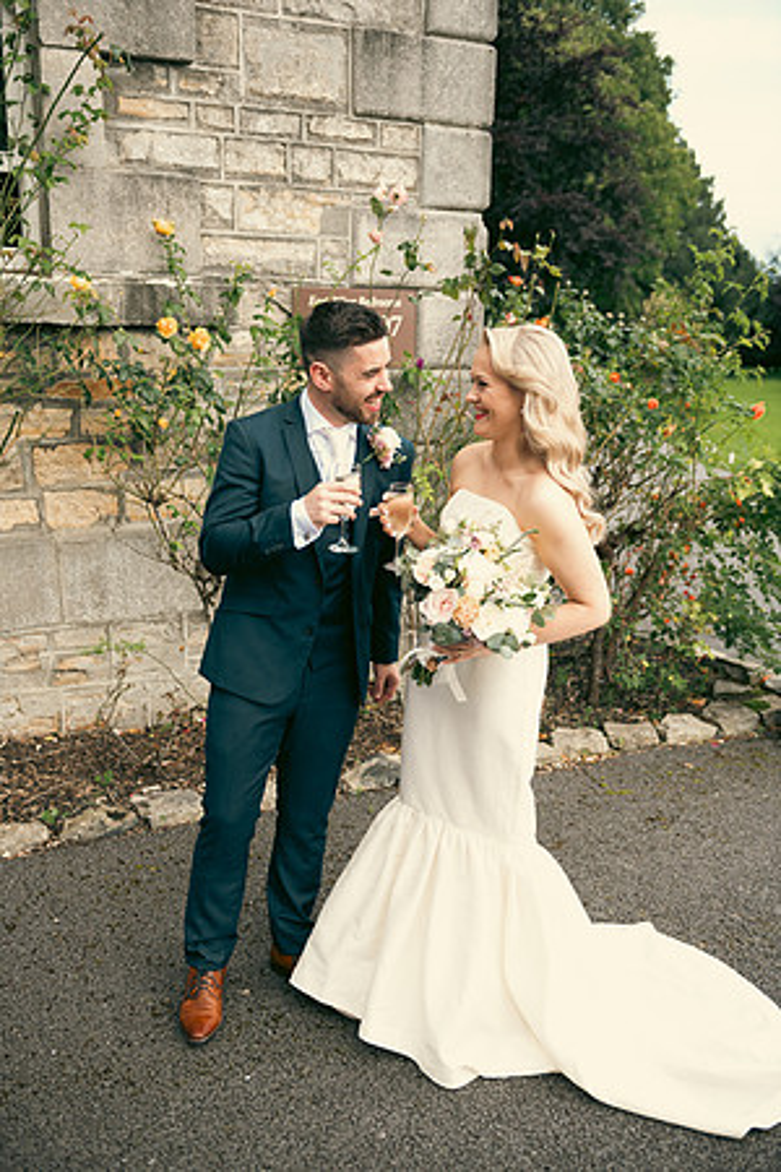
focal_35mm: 34
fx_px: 1106
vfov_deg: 55.8
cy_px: 586
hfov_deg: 38.9
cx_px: 390
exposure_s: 1/200
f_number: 3.5
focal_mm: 34
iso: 100
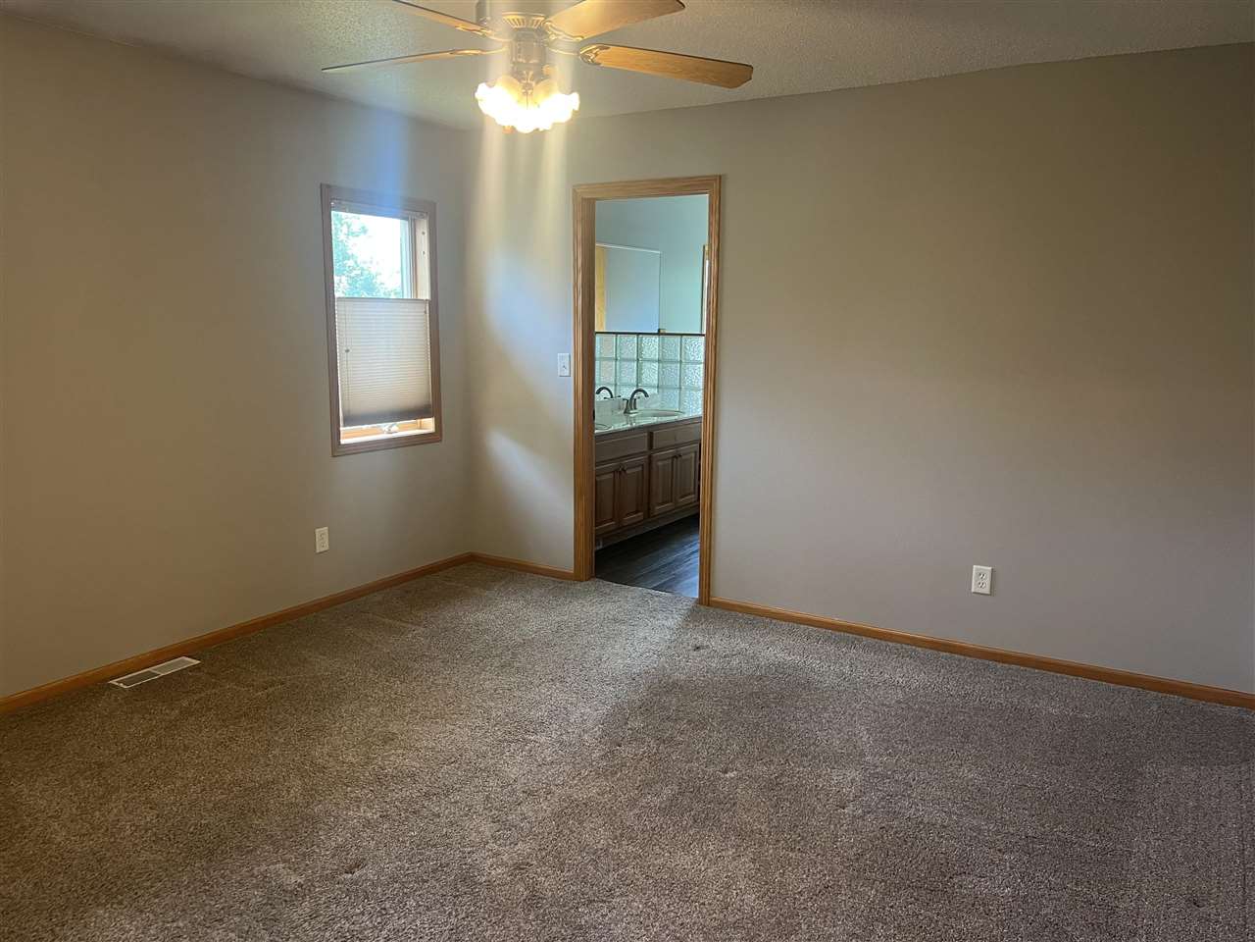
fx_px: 943
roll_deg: +1.3
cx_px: 628
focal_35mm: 26
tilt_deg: -10.0
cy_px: 471
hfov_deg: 67.3
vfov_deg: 53.1
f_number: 1.5
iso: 160
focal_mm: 5.7
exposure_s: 1/60
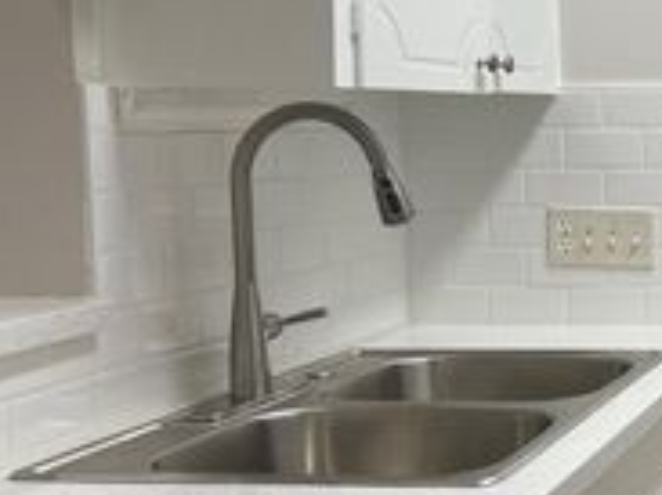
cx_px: 897
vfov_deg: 20.7
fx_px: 1357
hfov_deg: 23.6
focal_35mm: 71
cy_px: 215
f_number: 1.5
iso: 64
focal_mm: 5.7
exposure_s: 1/120
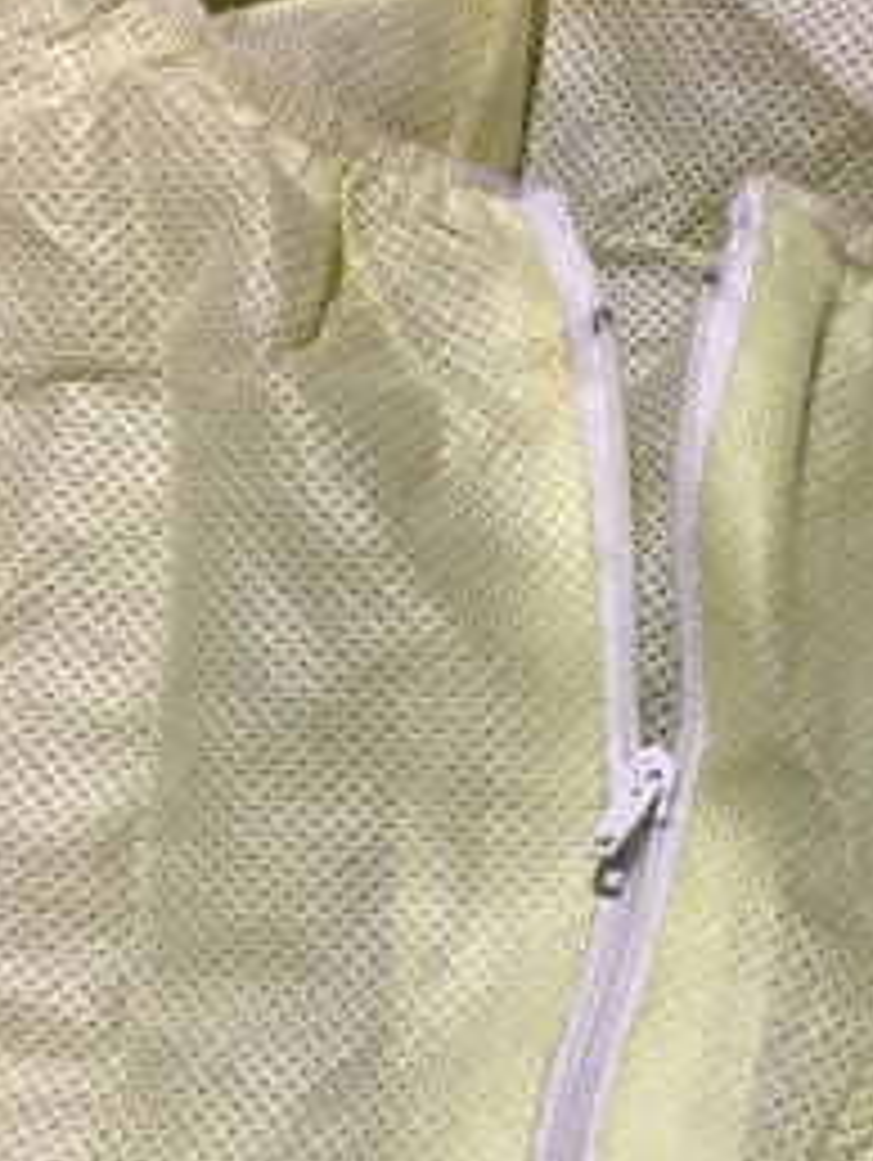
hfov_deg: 30.0
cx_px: 621
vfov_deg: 38.8
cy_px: 842
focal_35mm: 48
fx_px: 1611
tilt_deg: -69.2
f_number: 2.4
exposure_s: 1/30
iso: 40
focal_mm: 3.3
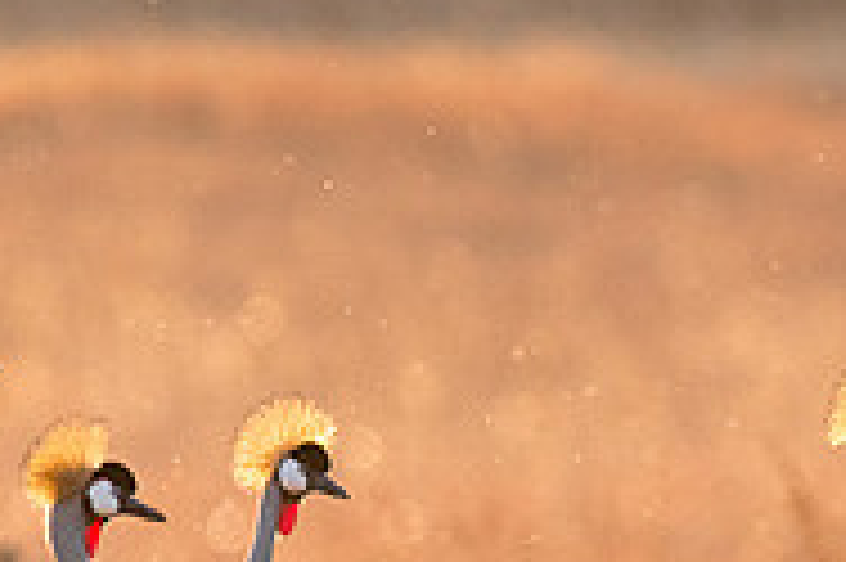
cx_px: 954
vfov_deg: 0.4
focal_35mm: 3241
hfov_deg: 0.6
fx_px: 76095
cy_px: 734
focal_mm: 600
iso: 800
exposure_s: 1/1250
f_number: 6.3
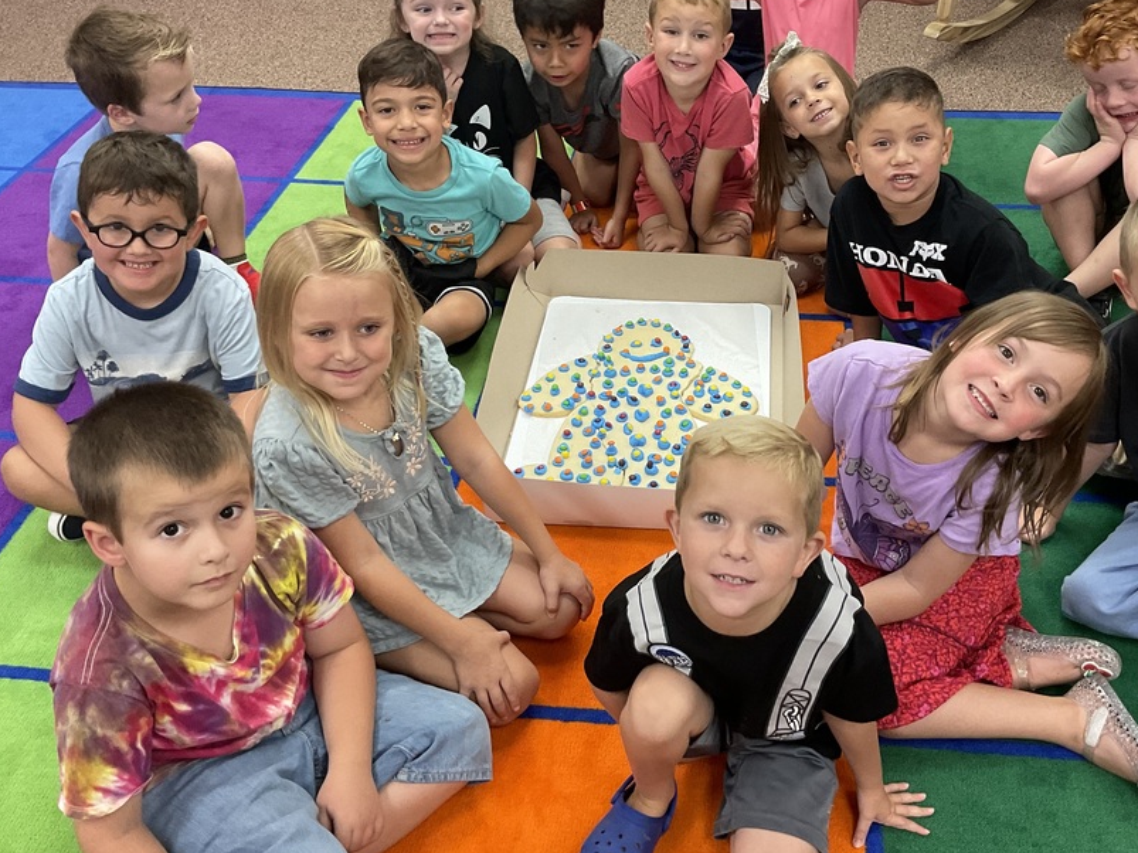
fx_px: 1216
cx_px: 663
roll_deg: +0.6
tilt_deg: -34.9
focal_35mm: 37
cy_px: 344
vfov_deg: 38.5
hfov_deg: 49.9
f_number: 1.8
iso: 100
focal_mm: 3
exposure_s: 1/60
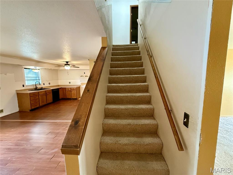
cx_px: 116
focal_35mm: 14
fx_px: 94
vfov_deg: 85.7
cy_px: 88
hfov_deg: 102.1
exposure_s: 1/60
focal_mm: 2.22
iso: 1000
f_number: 2.2
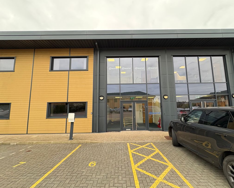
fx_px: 104
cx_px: 121
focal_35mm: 15
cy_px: 93
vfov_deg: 84.0
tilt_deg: +8.4
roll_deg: +1.2
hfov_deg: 96.8
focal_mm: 2.22
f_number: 2.2
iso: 80
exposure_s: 1/131
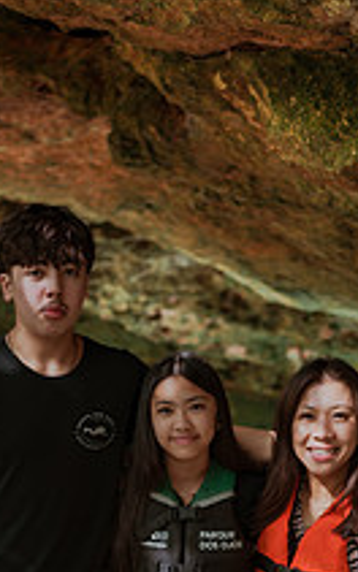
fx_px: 1186
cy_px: 534
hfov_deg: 17.2
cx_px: 193
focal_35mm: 76
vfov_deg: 26.1
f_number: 1.8
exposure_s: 1/100
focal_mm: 35
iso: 50
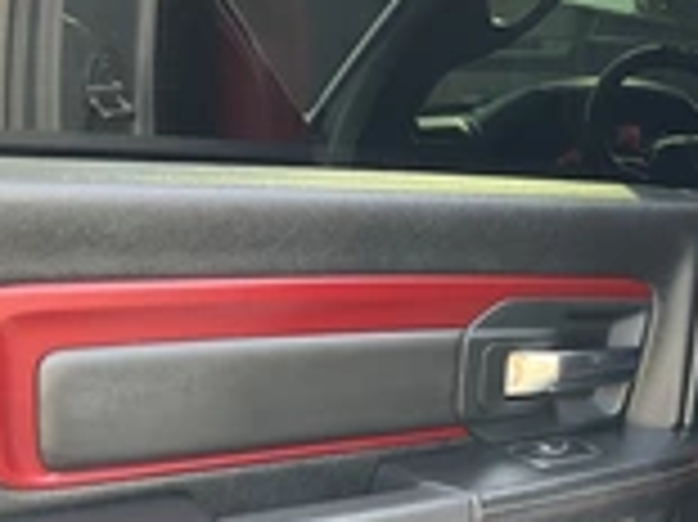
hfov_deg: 23.8
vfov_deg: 19.1
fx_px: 1511
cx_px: 829
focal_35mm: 75
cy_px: 508
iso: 50
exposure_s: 1/122
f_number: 1.8
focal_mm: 3
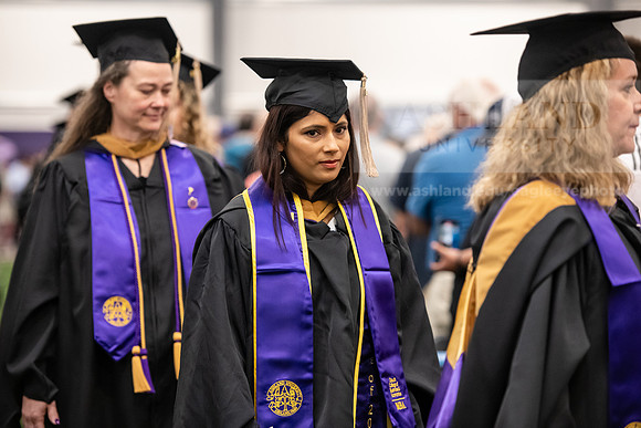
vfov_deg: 10.2
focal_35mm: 135
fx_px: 2404
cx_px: 320
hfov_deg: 15.2
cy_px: 214
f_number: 3.2
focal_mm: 135
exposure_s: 1/200
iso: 3200
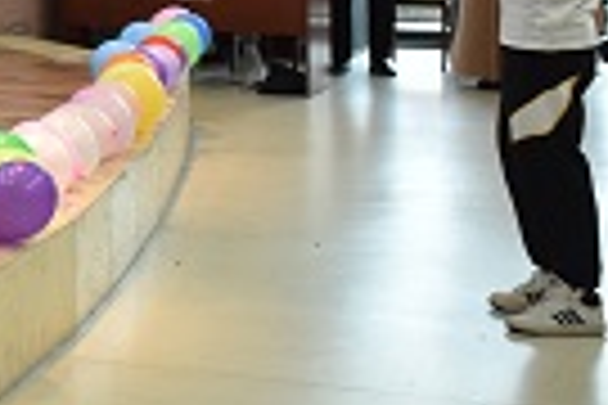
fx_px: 2280
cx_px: -466
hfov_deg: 13.7
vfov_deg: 9.8
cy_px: -261
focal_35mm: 135
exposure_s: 1/250
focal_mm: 22
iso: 640
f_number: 4
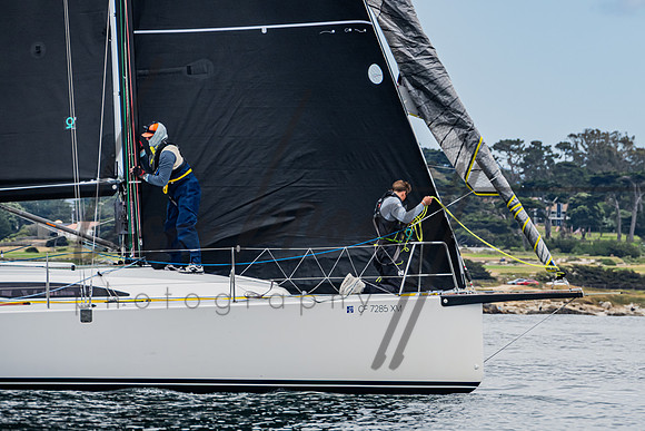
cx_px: 412
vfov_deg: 3.6
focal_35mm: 384
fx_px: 6880
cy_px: 191
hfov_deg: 5.4
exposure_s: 1/1600
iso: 640
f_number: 8
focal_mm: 270
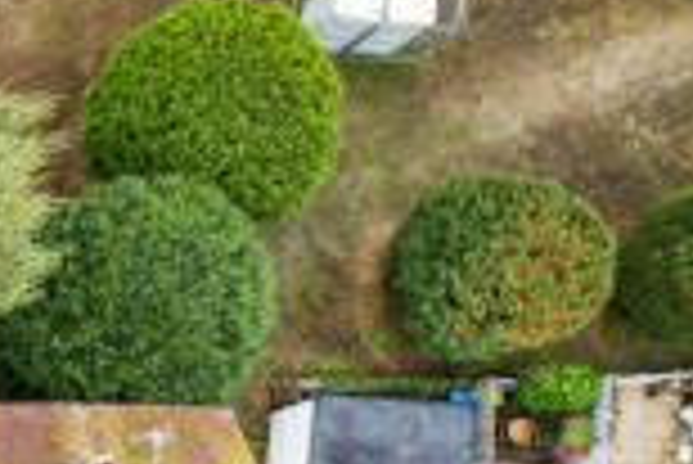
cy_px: 610
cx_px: -356
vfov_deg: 18.6
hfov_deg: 23.5
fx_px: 1310
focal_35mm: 68
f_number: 2.8
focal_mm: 8.4
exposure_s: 1/180
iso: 100
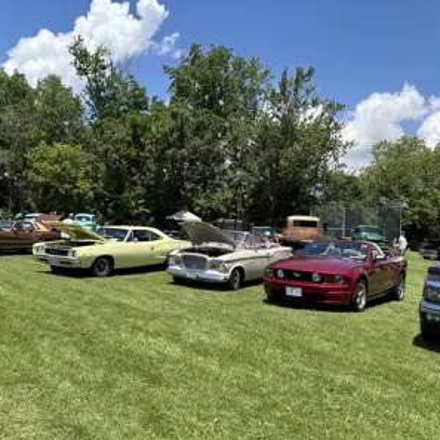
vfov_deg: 52.5
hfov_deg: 52.3
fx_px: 446
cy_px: 219
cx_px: 187
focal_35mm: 31
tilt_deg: +1.5
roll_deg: -1.8
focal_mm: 5.96
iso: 50
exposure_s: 1/2024
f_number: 1.6
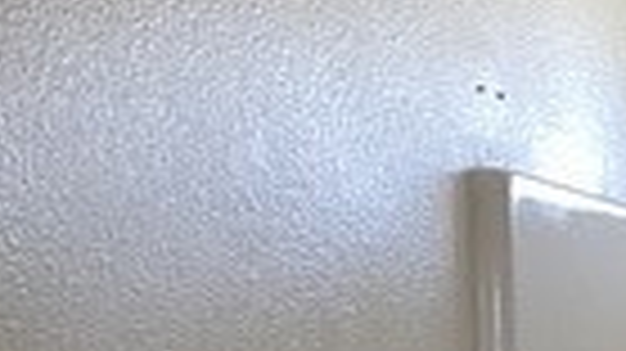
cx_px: 964
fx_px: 2588
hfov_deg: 13.0
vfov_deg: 7.3
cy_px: 850
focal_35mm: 156
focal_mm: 3.3
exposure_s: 1/60
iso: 50
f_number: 2.4
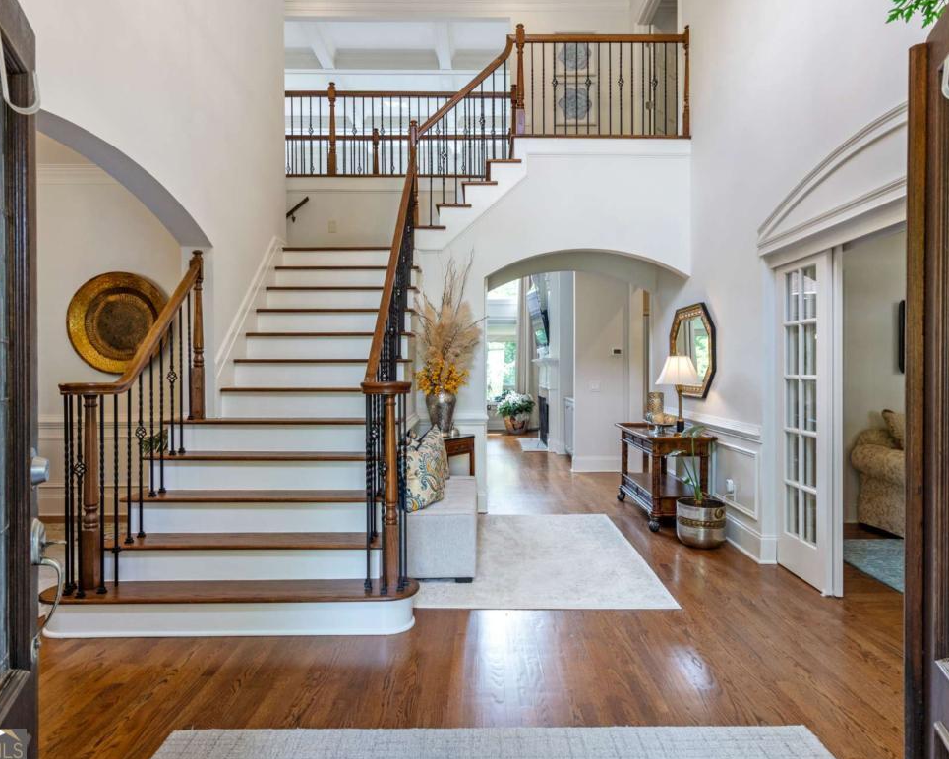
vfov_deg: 65.5
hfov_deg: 77.6
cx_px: 498
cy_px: 375
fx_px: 590
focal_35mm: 21
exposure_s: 1/15
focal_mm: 18
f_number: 9
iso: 400
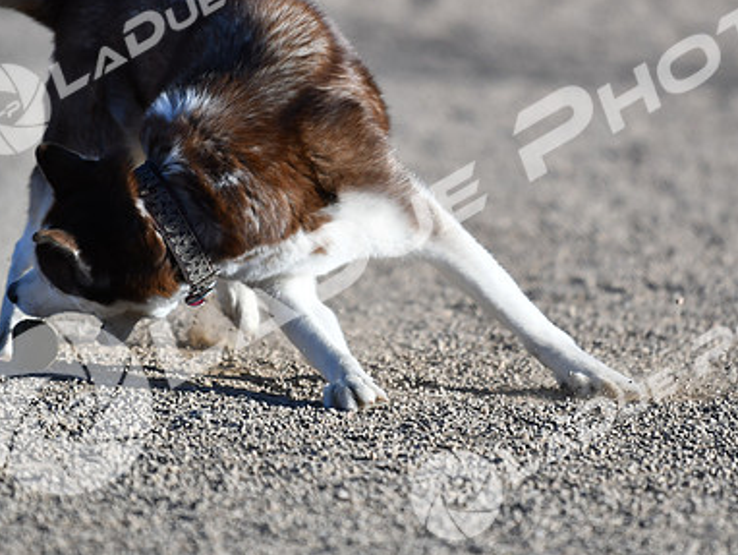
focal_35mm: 394
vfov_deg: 3.8
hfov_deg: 5.0
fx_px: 8405
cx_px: 408
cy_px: 210
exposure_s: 1/4000
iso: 200
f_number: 2.8
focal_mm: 180
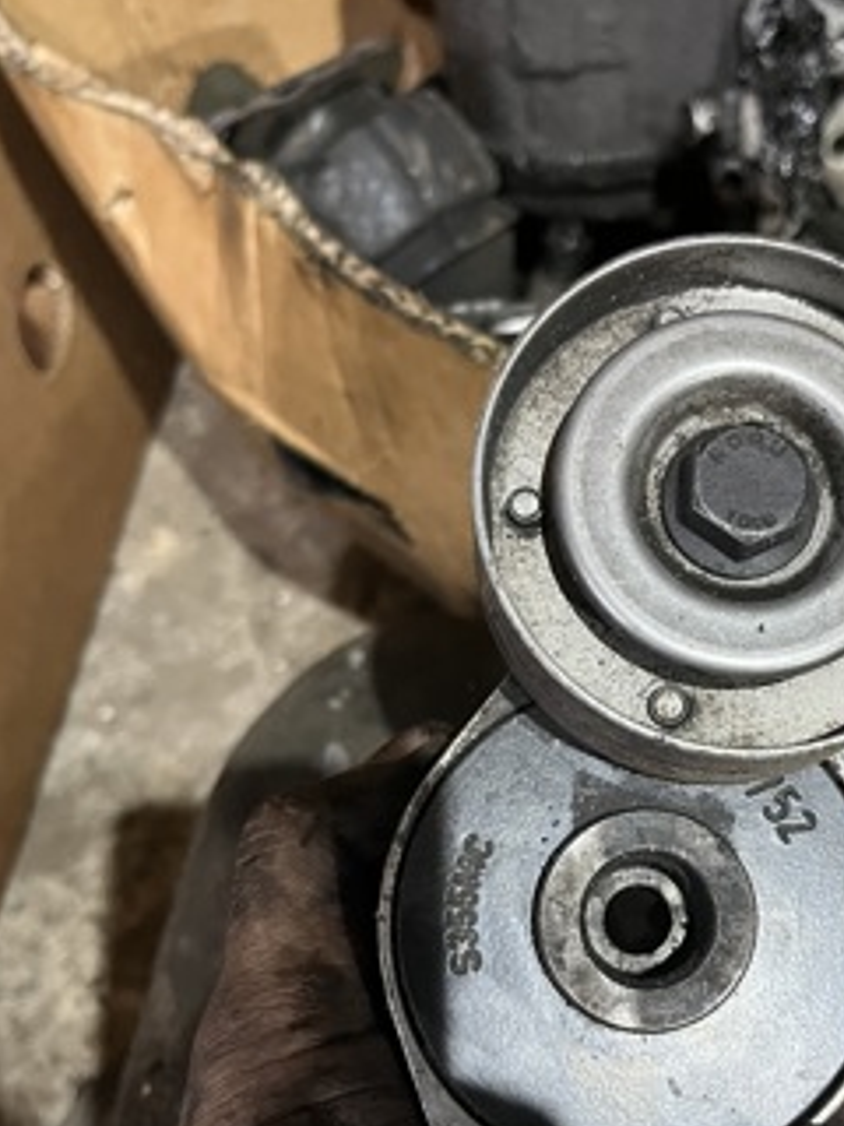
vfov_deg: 47.4
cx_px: 615
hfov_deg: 36.1
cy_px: 707
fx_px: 1268
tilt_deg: -60.7
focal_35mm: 39
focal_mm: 5.1
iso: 500
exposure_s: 1/33
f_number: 1.6
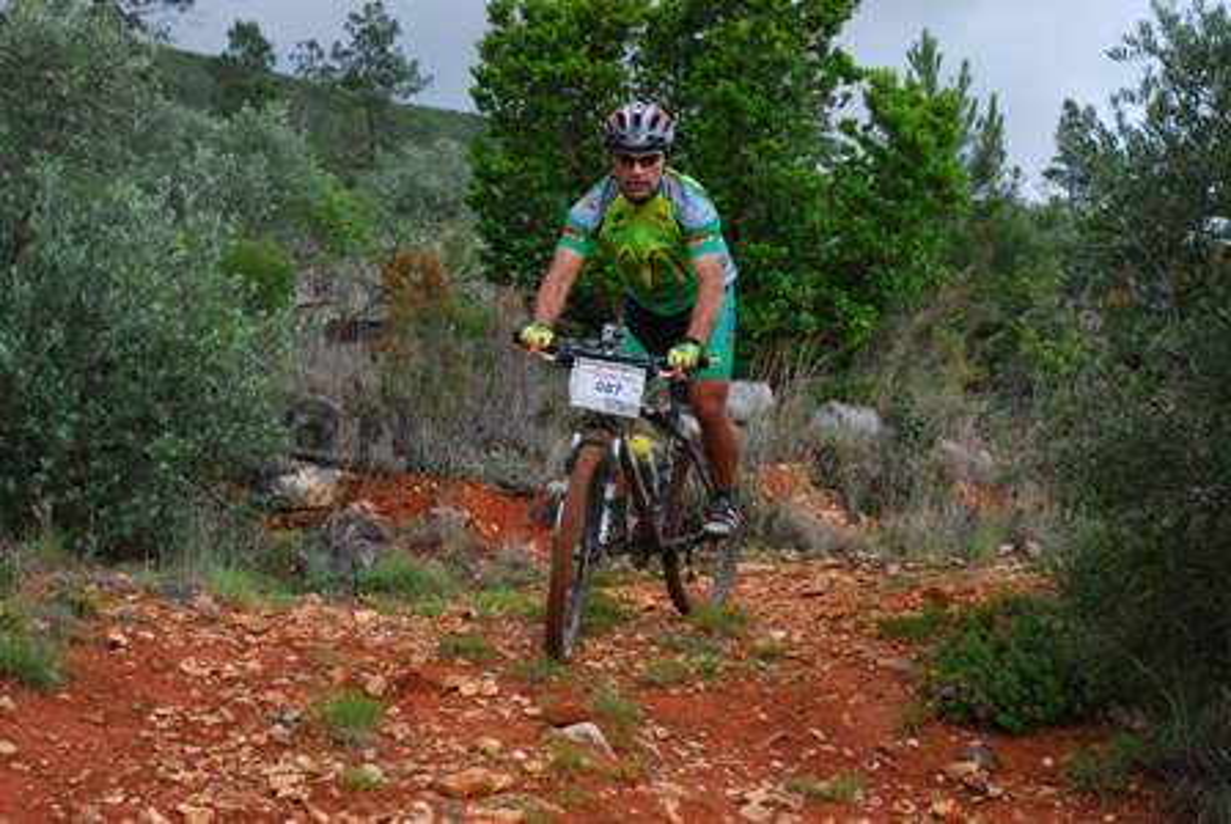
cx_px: 616
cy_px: 412
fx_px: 2260
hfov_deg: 30.5
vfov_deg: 20.7
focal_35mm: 66
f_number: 4.5
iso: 320
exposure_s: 1/400
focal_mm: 44
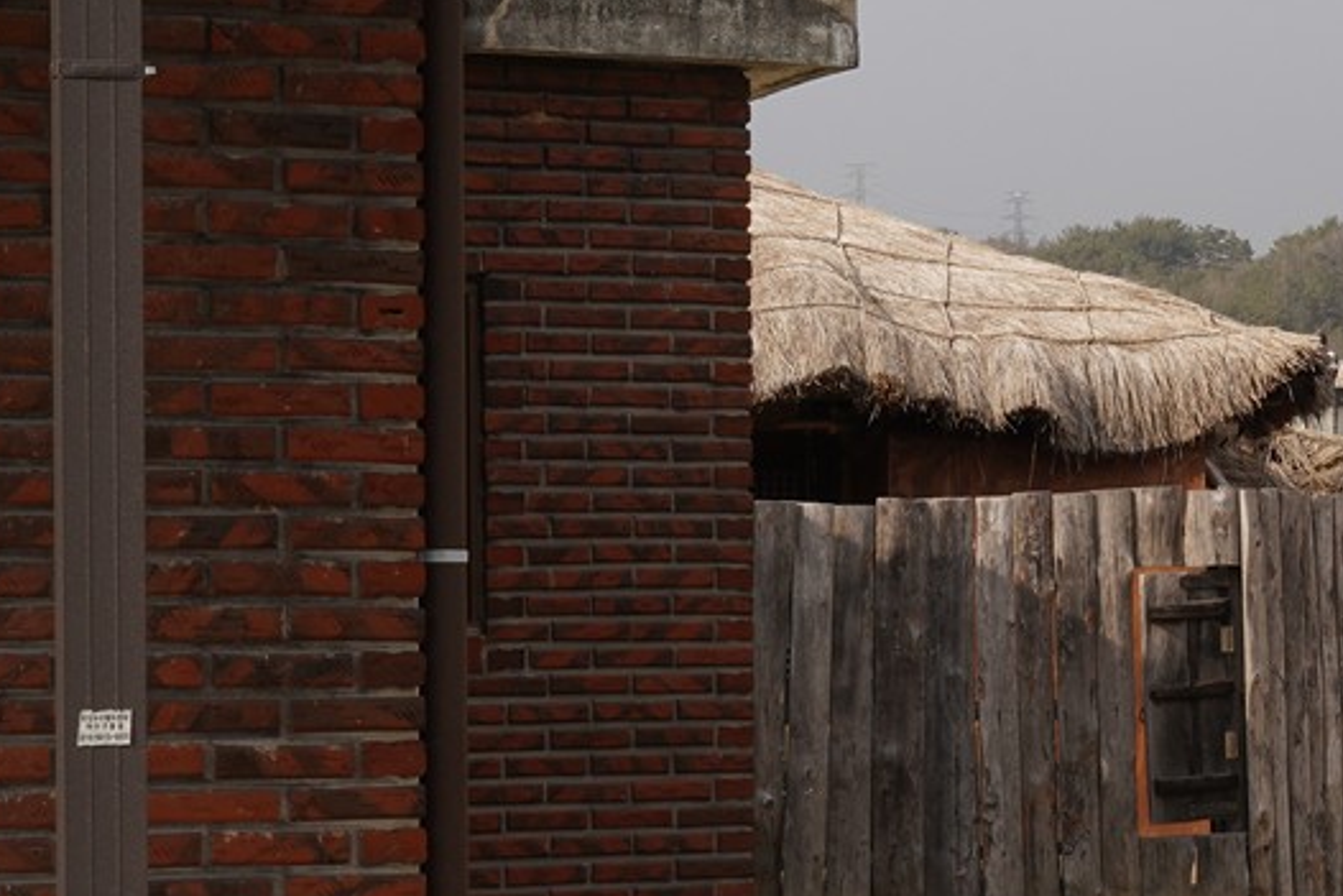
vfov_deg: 10.3
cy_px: 462
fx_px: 4963
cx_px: 2030
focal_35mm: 133
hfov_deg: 14.4
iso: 200
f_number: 18
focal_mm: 35
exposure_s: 1/100
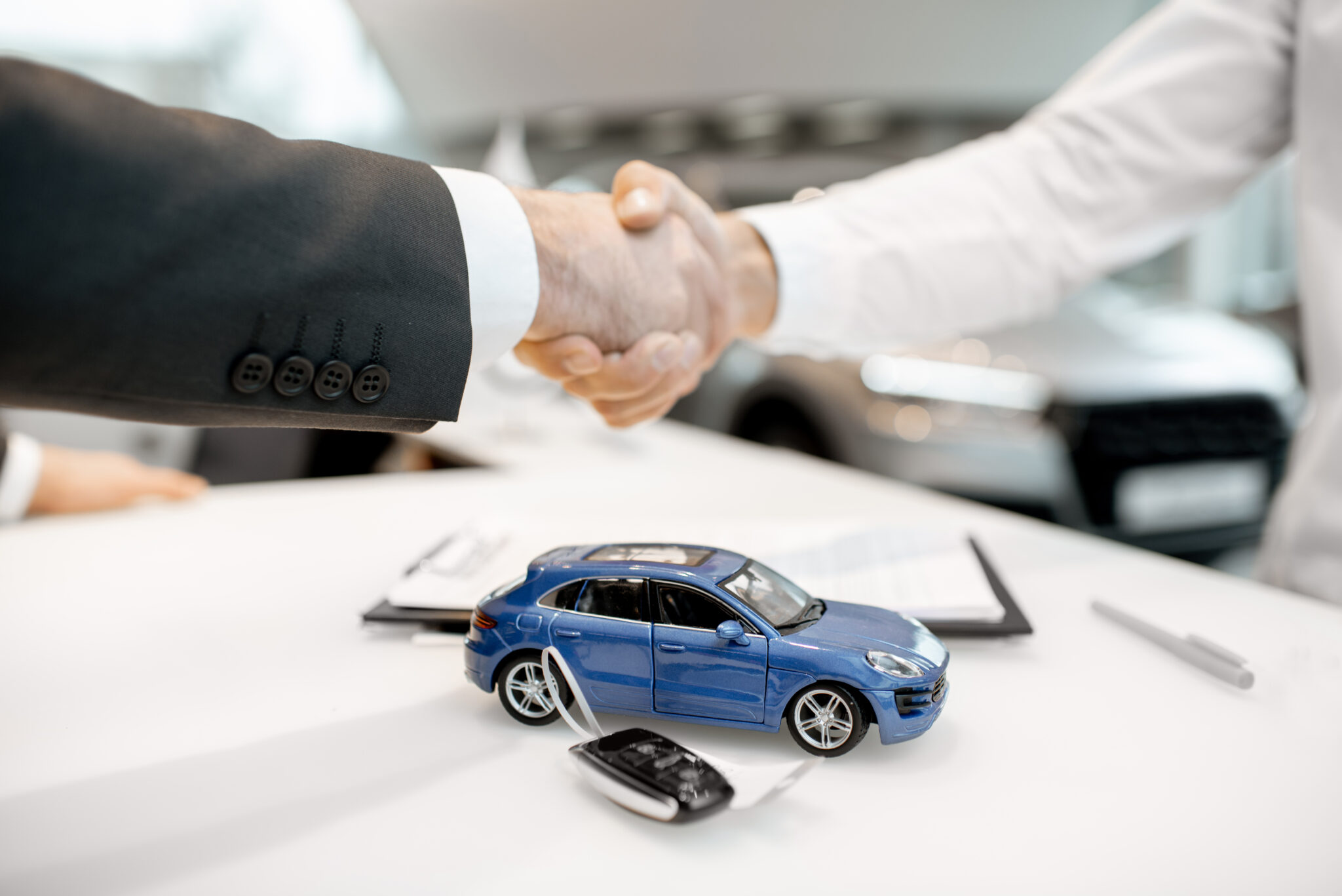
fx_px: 1305
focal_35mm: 35
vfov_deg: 37.9
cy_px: 448
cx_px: 671
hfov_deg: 54.4
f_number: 2.2
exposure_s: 1/200
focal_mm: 35
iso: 200
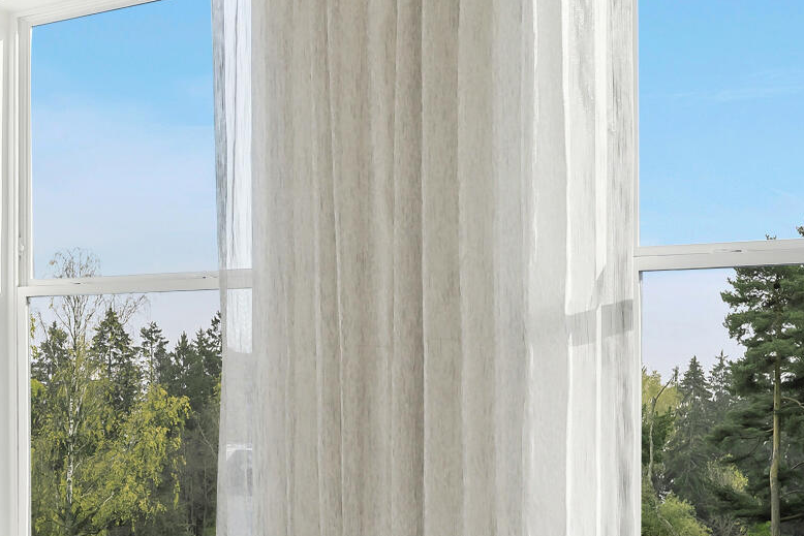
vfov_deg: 24.7
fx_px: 1206
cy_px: 411
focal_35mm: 54
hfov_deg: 31.3
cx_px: -149
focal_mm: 14
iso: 100
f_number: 9
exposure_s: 1/60
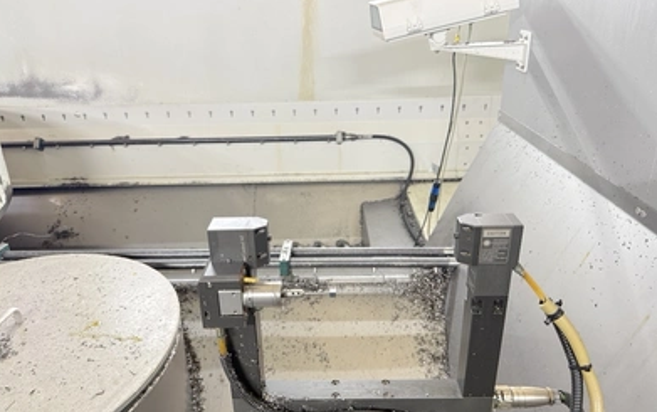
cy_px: 195
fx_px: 466
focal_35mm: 26
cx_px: 324
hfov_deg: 70.4
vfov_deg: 47.7
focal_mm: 6.76
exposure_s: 1/50
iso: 400
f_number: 1.78
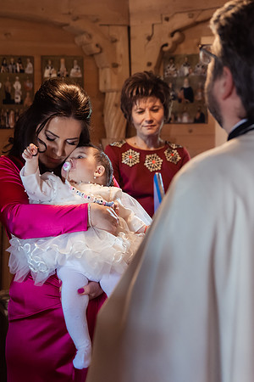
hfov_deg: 21.5
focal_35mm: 63
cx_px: 76
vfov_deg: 31.9
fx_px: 666
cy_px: 191
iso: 2000
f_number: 2.8
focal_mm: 42
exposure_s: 1/100
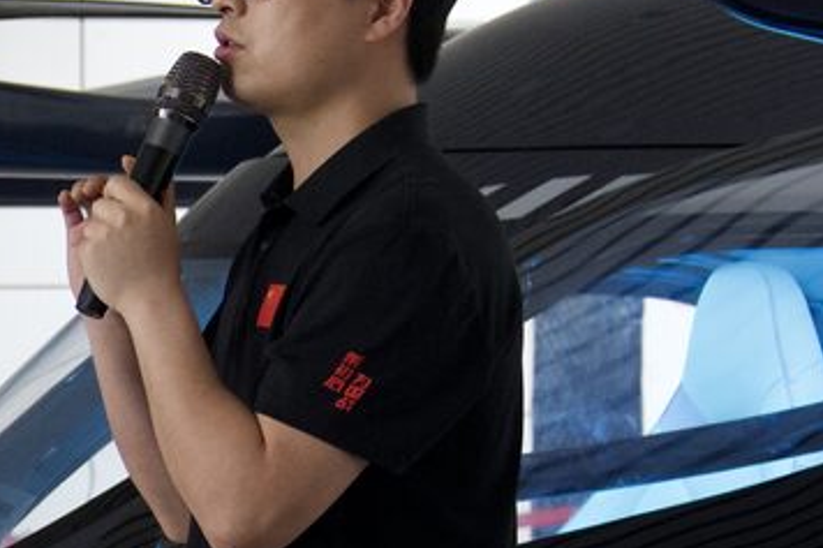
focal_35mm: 182
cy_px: 654
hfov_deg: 10.6
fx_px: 4159
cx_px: -643
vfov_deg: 7.5
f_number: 4
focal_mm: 36
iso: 2000
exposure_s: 1/160
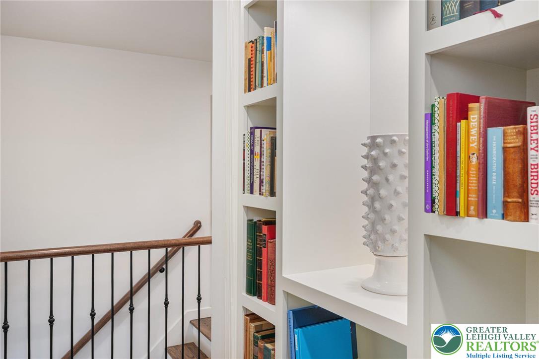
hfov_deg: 63.7
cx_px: 270
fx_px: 434
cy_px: 180
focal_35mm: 29
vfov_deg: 44.9
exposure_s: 1/25
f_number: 7.1
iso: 320
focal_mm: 29
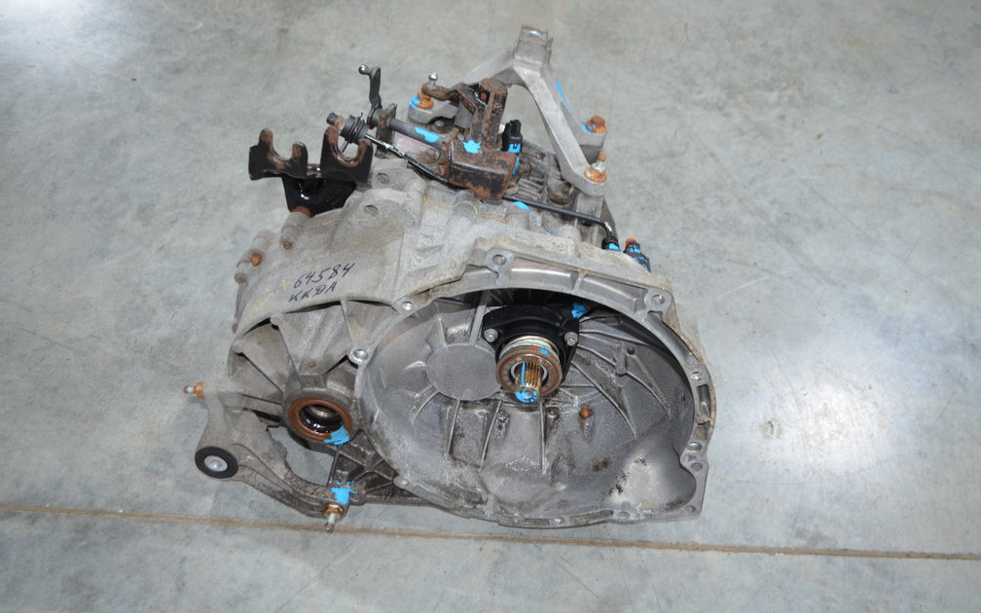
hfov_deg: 61.2
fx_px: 829
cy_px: 300
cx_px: 491
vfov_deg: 40.6
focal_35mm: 31
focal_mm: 20
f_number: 3.8
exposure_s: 1/60
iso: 720
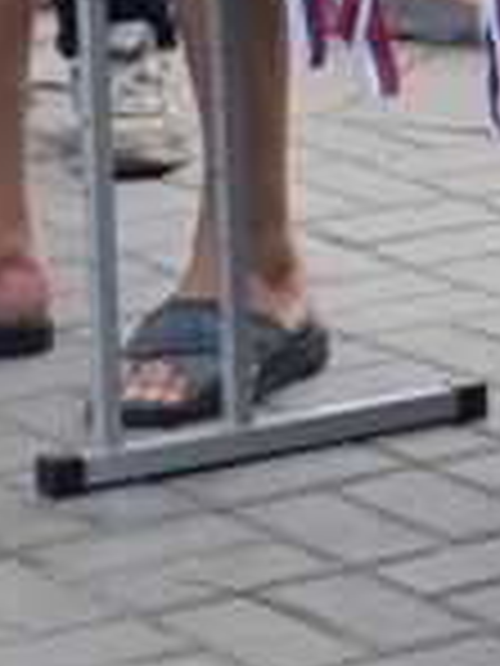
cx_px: 523
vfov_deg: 6.1
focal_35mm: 318
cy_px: -673
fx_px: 6124
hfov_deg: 4.7
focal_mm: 6.14
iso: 50
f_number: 1.6
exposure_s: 1/293
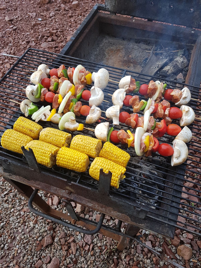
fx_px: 201
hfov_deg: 53.1
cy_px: 134
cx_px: 100
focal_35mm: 26
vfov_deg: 67.3
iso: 50
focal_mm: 4.2
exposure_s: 1/147
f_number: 1.7
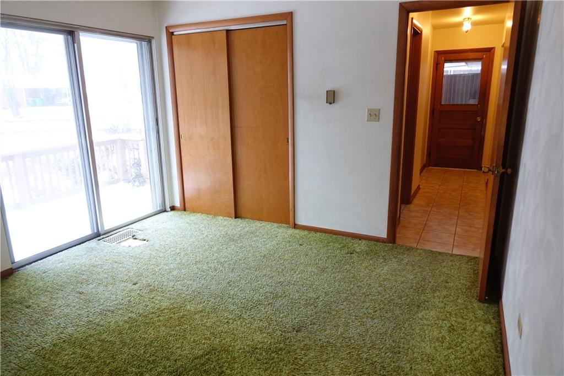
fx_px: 376
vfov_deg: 53.1
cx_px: 282
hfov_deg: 73.8
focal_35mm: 24
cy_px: 188
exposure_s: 1/30
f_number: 2.8
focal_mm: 8.8
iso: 250
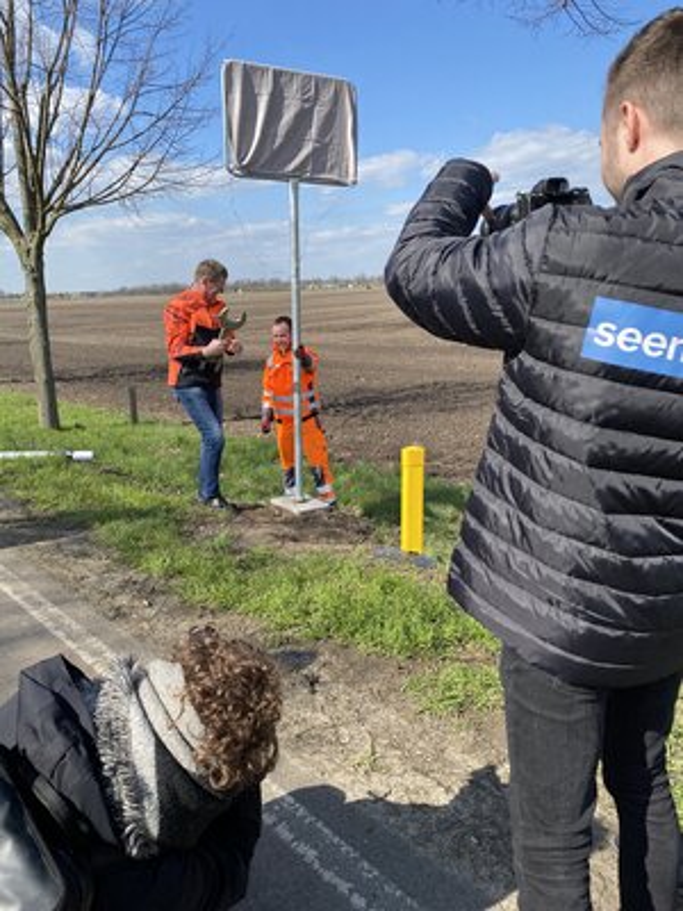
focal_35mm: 26
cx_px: 342
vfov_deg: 67.3
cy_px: 456
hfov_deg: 53.1
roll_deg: +2.3
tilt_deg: -13.2
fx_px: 684
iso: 32
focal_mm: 4.25
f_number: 1.8
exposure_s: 1/1866
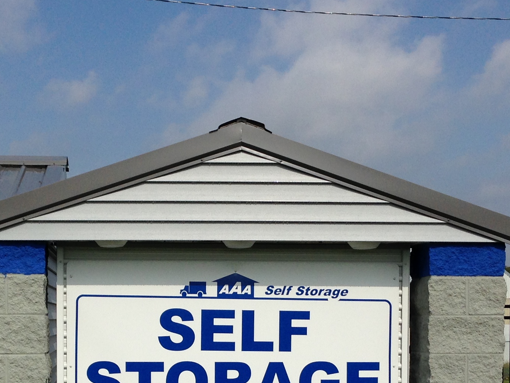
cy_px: 359
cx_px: 203
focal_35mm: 80
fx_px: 1179
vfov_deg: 18.1
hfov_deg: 24.4
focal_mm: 4.12
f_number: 2.4
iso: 50
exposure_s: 1/3623
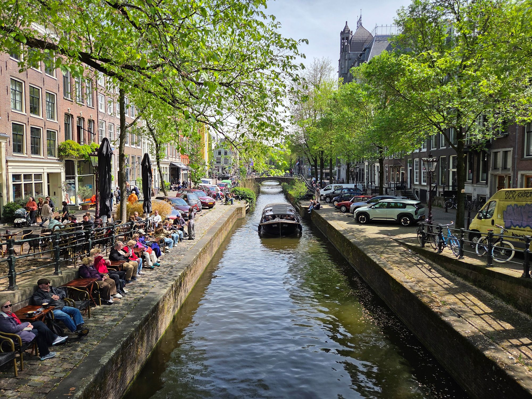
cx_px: 266
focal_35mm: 23
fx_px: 353
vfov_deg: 58.9
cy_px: 200
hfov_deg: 73.9
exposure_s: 1/3336
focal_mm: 5.4
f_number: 1.8
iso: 80
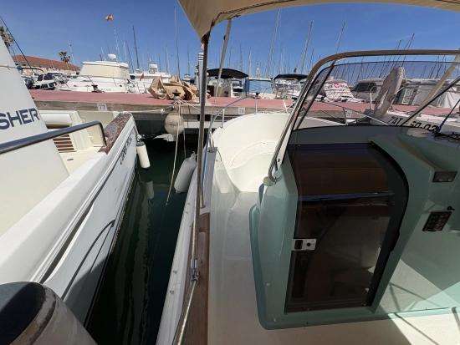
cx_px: 230
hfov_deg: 102.0
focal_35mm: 14
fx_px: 186
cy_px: 172
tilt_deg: -25.2
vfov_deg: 85.7
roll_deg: -1.1
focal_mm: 2.22
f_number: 2.2
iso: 50
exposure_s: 1/3906
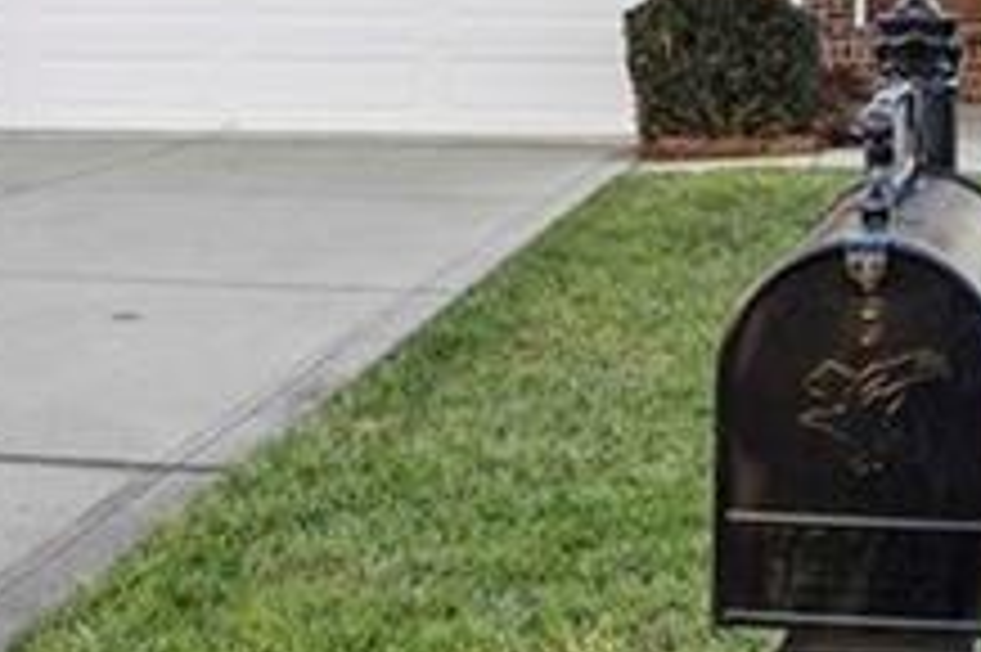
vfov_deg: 17.4
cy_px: -92
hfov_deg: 26.0
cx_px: 904
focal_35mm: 75
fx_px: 2042
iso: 100
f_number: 5.6
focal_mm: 16
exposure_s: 1/80
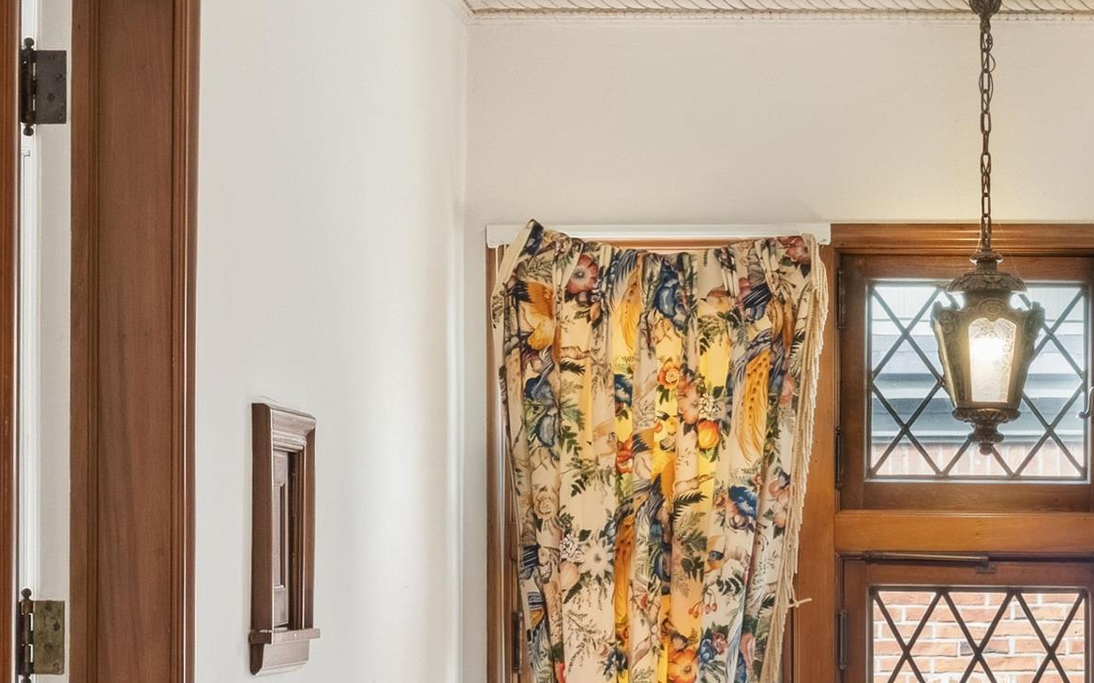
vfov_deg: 11.8
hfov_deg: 18.5
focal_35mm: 110
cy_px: 619
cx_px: 1037
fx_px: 3279
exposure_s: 1/2
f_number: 8
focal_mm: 27
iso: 800
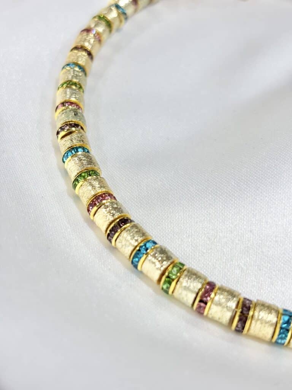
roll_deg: +9.5
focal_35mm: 52
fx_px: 585
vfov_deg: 36.8
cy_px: 195
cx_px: 146
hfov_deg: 28.0
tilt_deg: -38.6
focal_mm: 5.96
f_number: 1.6
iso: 32
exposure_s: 1/234
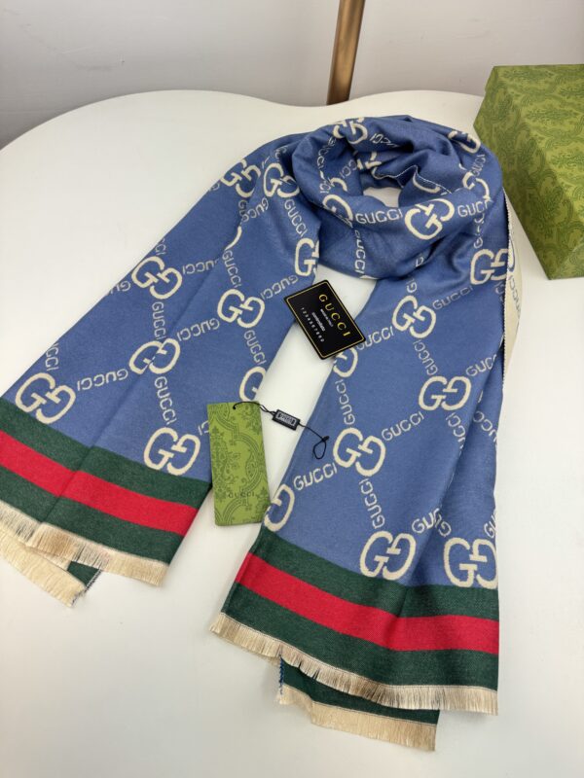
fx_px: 540
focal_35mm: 24
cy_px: 389
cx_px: 292
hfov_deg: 56.8
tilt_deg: -61.7
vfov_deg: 71.6
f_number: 1.78
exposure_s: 1/168
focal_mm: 6.76
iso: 64
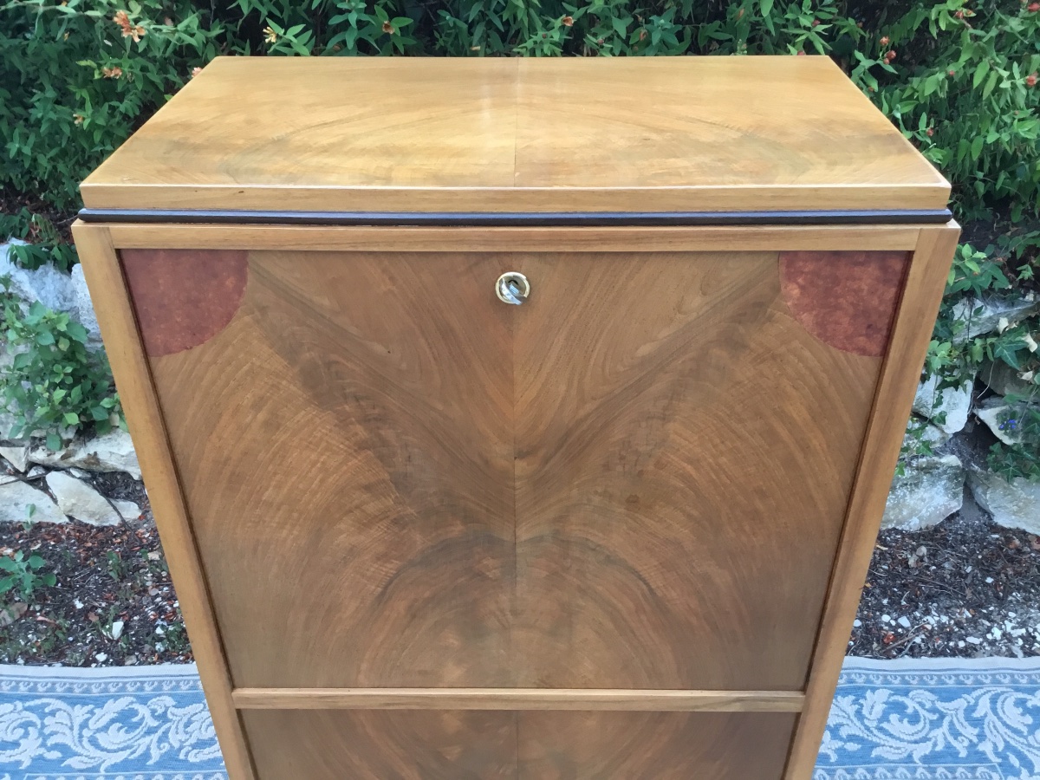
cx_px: 520
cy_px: 390
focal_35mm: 31
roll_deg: -0.3
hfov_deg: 58.4
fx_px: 931
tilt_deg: -30.0
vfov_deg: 45.4
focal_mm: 3.3
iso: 64
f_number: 2.4
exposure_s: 1/33
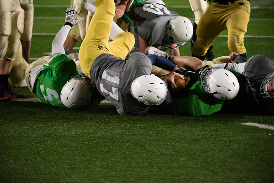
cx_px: 137
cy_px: 92
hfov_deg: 10.3
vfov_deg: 6.9
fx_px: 1523
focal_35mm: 200
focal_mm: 200
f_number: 4
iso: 5000
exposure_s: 1/500
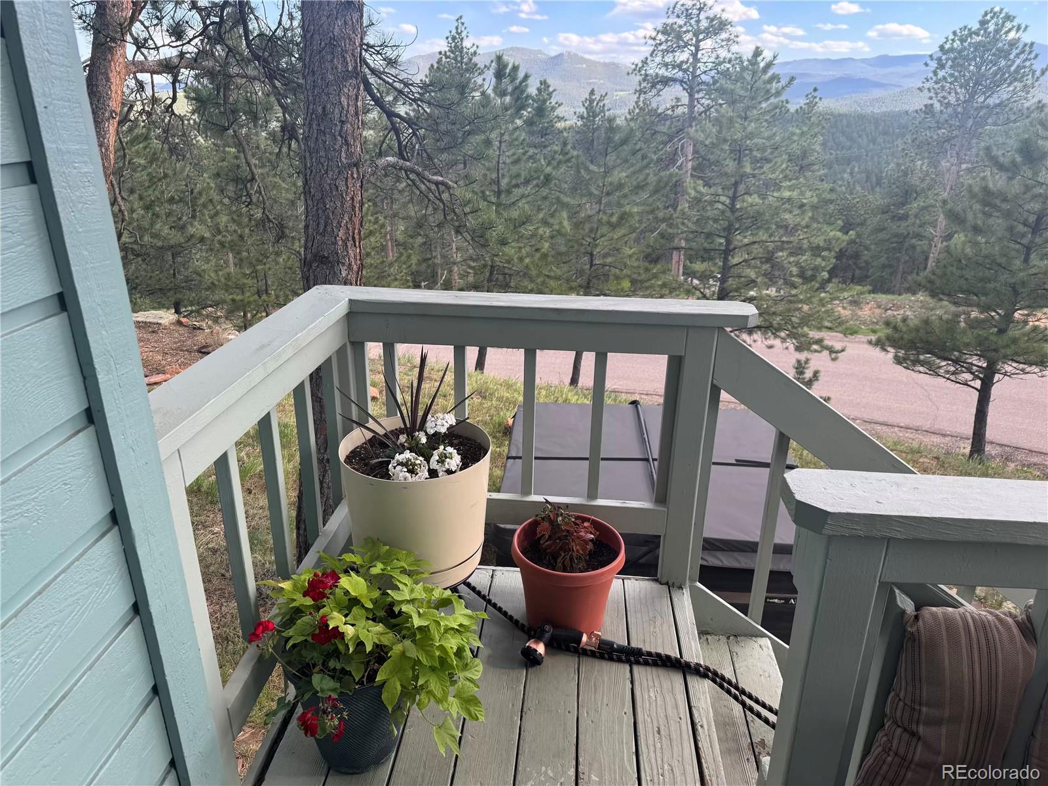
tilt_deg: -22.8
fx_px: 727
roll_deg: -0.1
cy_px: 393
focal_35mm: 24
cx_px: 524
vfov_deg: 56.8
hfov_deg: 71.6
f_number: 1.78
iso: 80
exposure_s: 1/535
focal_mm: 6.76
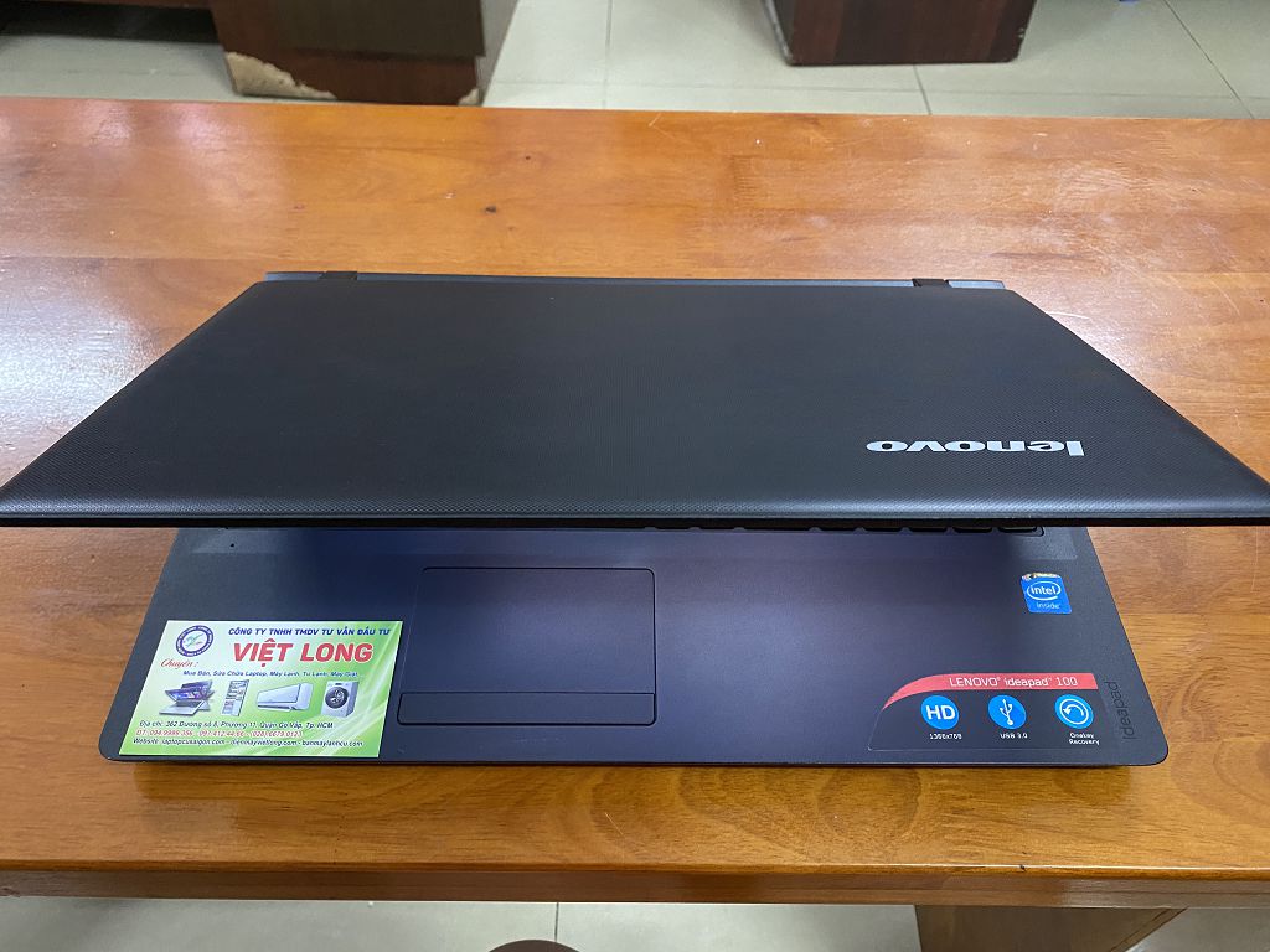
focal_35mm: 26
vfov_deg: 53.1
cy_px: 476
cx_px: 635
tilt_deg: -49.4
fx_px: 954
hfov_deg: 67.3
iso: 500
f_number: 1.8
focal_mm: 4.25
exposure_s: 1/46
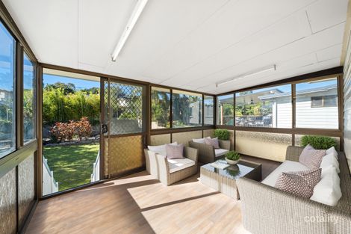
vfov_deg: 90.0
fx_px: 117
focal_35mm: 12
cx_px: 176
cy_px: 117
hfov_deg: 112.6
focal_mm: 12
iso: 200
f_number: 13
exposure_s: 1/40
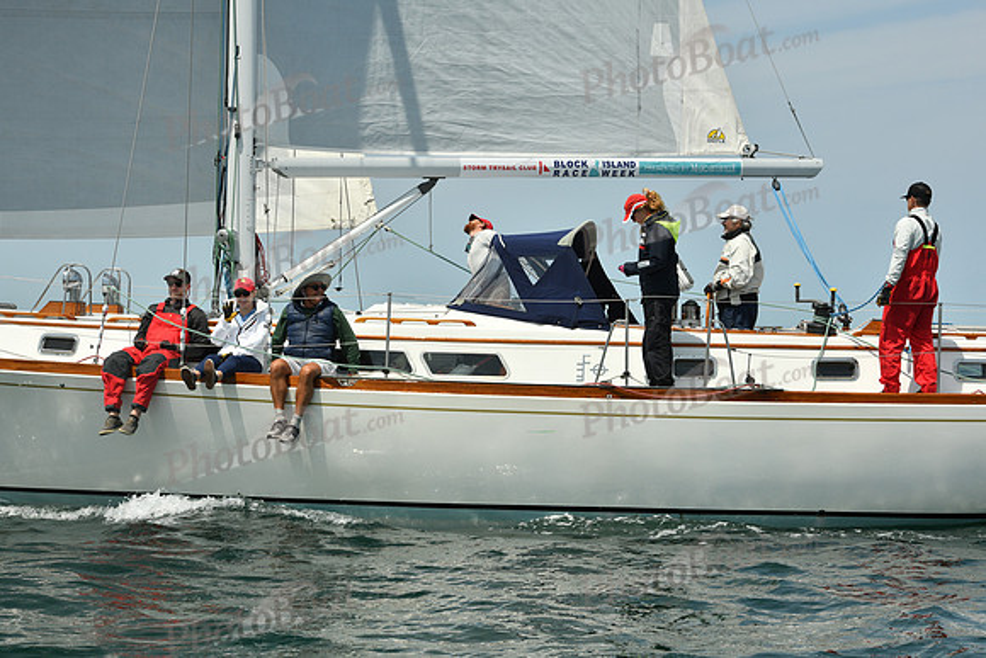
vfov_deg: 16.1
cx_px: 493
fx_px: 2328
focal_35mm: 85
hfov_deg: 23.9
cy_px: 329
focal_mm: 85
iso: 320
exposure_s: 1/1000
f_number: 11
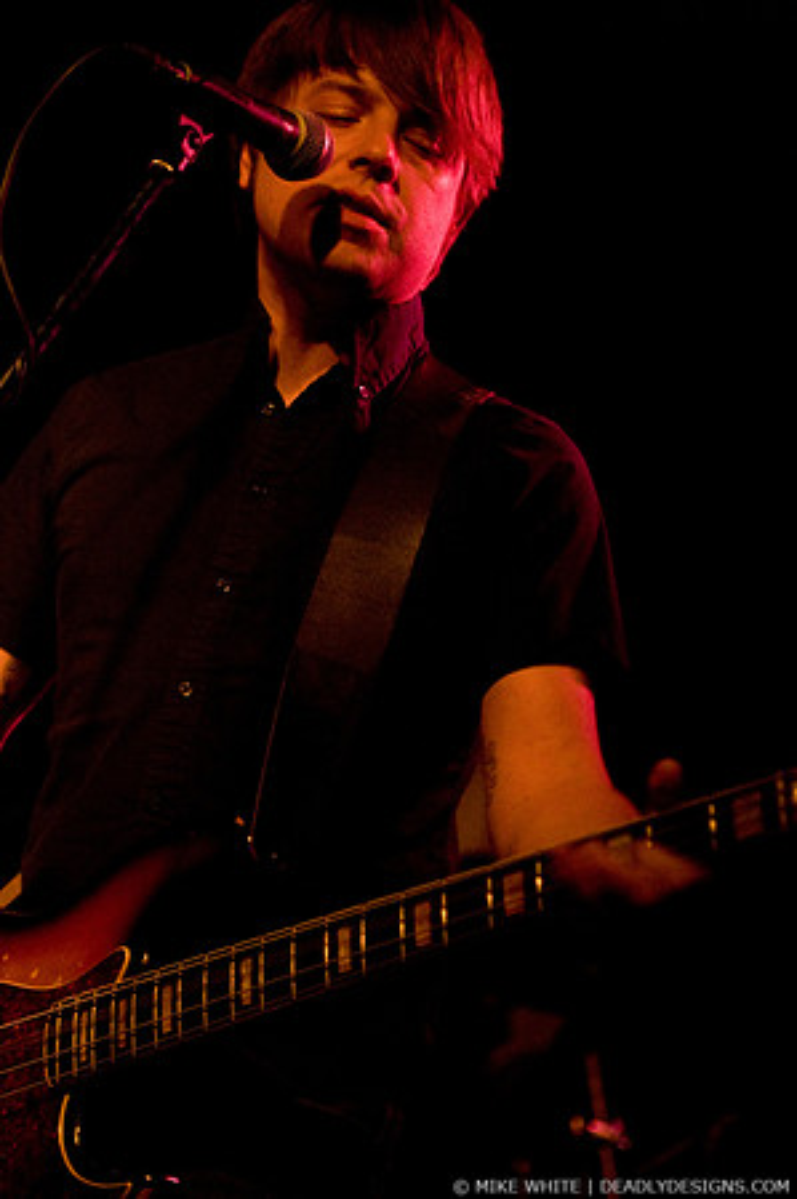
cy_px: 600
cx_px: 398
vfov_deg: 21.9
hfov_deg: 14.7
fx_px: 3095
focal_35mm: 93
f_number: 2.8
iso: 1250
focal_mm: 62
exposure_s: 1/60
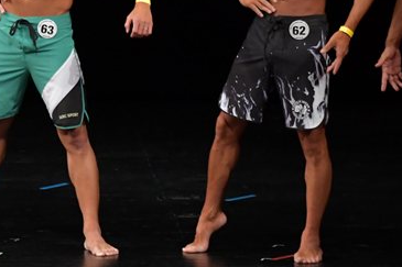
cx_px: 153
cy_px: 23
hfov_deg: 3.8
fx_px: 6038
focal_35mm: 541
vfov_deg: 2.5
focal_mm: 170
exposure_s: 1/400
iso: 3200
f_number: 5.6
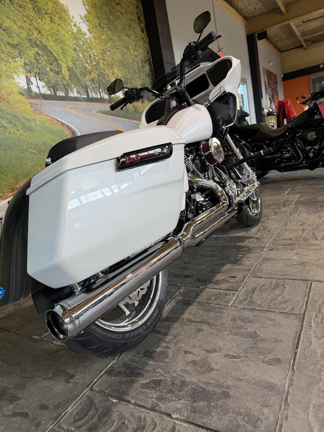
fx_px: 300
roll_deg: +9.9
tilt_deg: -11.3
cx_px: 162
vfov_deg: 71.6
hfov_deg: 56.8
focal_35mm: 24
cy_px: 216
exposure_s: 1/120
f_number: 1.78
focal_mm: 6.76
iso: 100
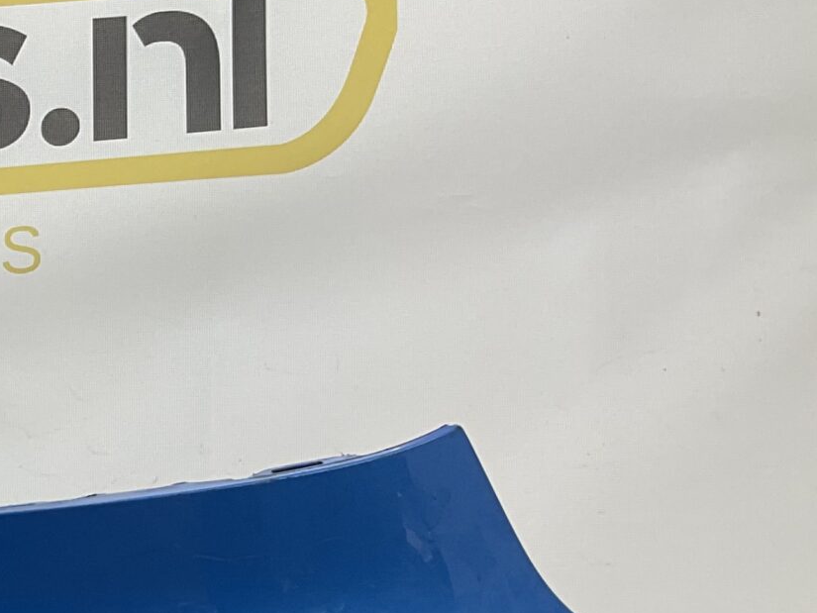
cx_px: -307
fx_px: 2124
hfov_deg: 19.7
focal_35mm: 90
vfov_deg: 15.6
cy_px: 809
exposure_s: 1/100
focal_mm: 3
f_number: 1.8
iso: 20
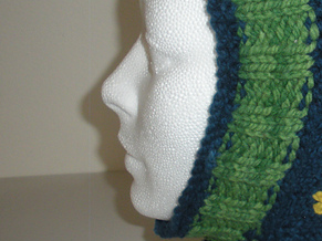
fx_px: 716
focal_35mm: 77
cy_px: 95
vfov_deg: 19.1
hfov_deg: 24.0
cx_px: 336
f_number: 3.5
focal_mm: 6.3
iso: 200
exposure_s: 1/60
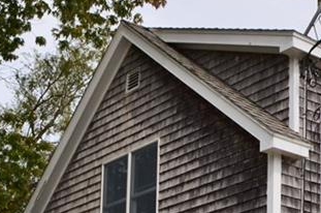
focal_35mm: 89
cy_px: 311
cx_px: 251
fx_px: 792
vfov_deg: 14.4
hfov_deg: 22.6
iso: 400
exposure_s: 1/400
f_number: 11
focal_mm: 18
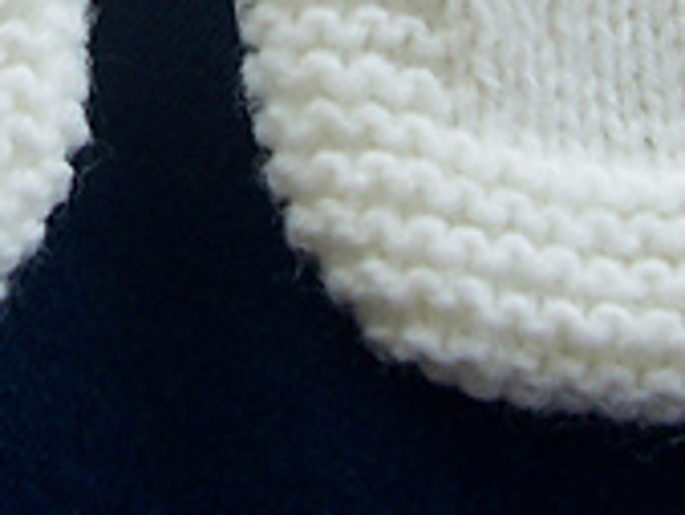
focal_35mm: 129
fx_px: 2555
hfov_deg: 15.2
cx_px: 118
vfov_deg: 11.1
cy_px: -251
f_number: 2.7
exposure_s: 1/30
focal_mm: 5.6
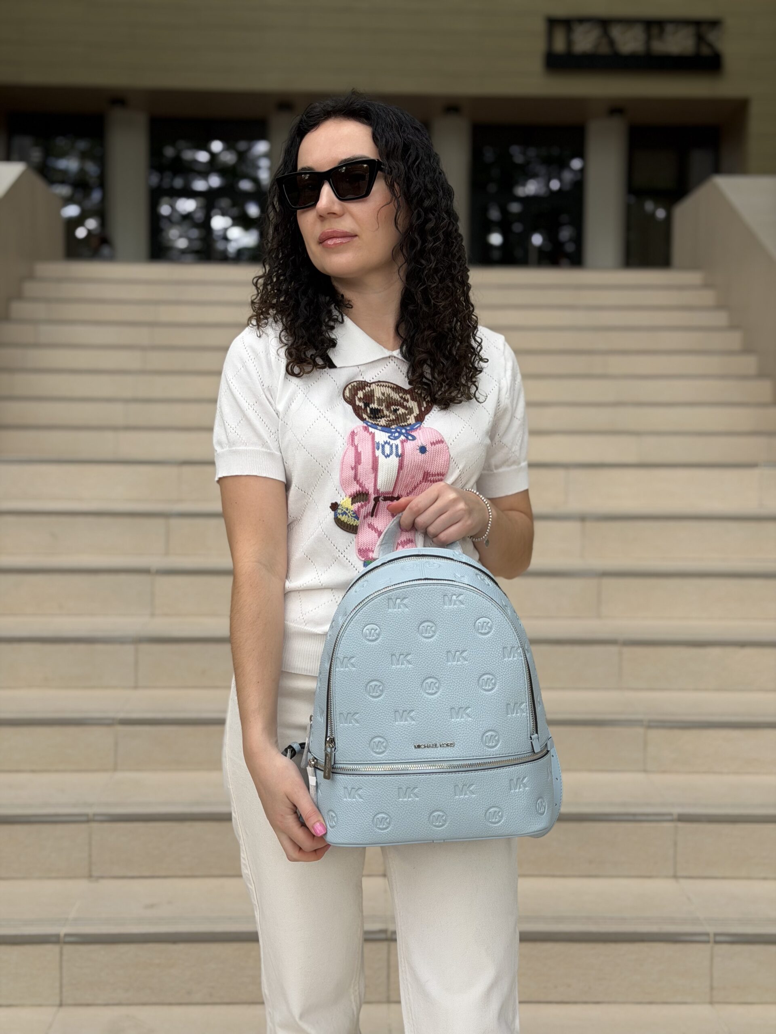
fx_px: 1435
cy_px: 517
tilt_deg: -2.2
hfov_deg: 30.3
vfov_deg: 39.7
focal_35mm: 48
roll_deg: -0.8
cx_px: 388
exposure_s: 1/810
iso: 64
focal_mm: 6.76
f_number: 1.78
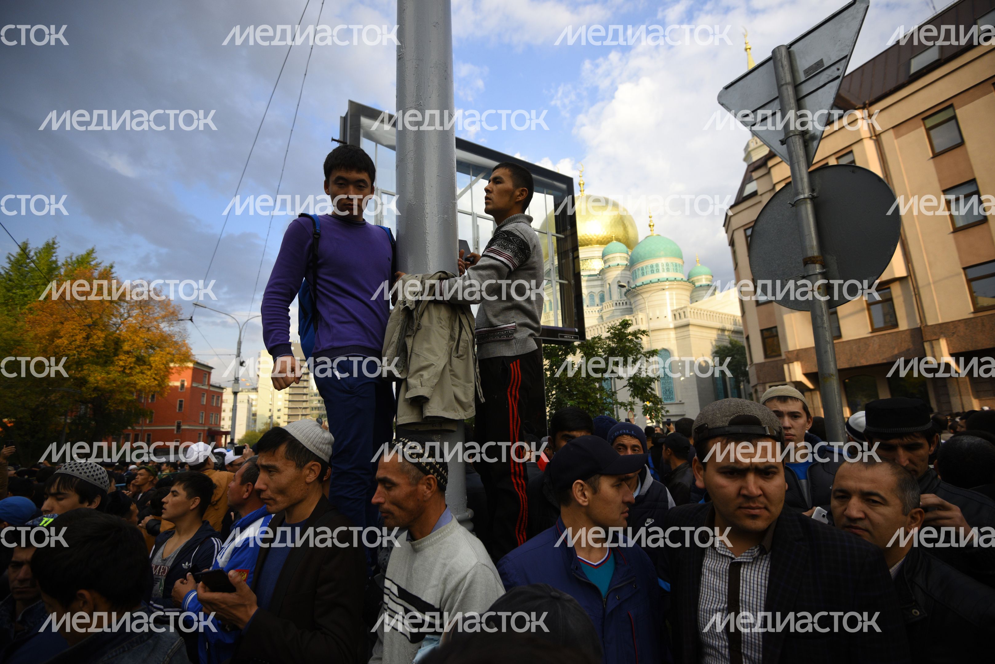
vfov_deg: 73.8
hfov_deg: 96.7
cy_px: 332
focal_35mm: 16
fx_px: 442
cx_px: 498
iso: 500
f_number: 4
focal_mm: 16
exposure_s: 1/2000
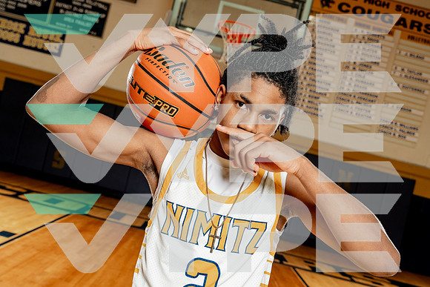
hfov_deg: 47.6
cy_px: 144
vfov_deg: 32.8
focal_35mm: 41
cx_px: 215
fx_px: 488
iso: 640
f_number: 5.6
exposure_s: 1/250
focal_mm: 38
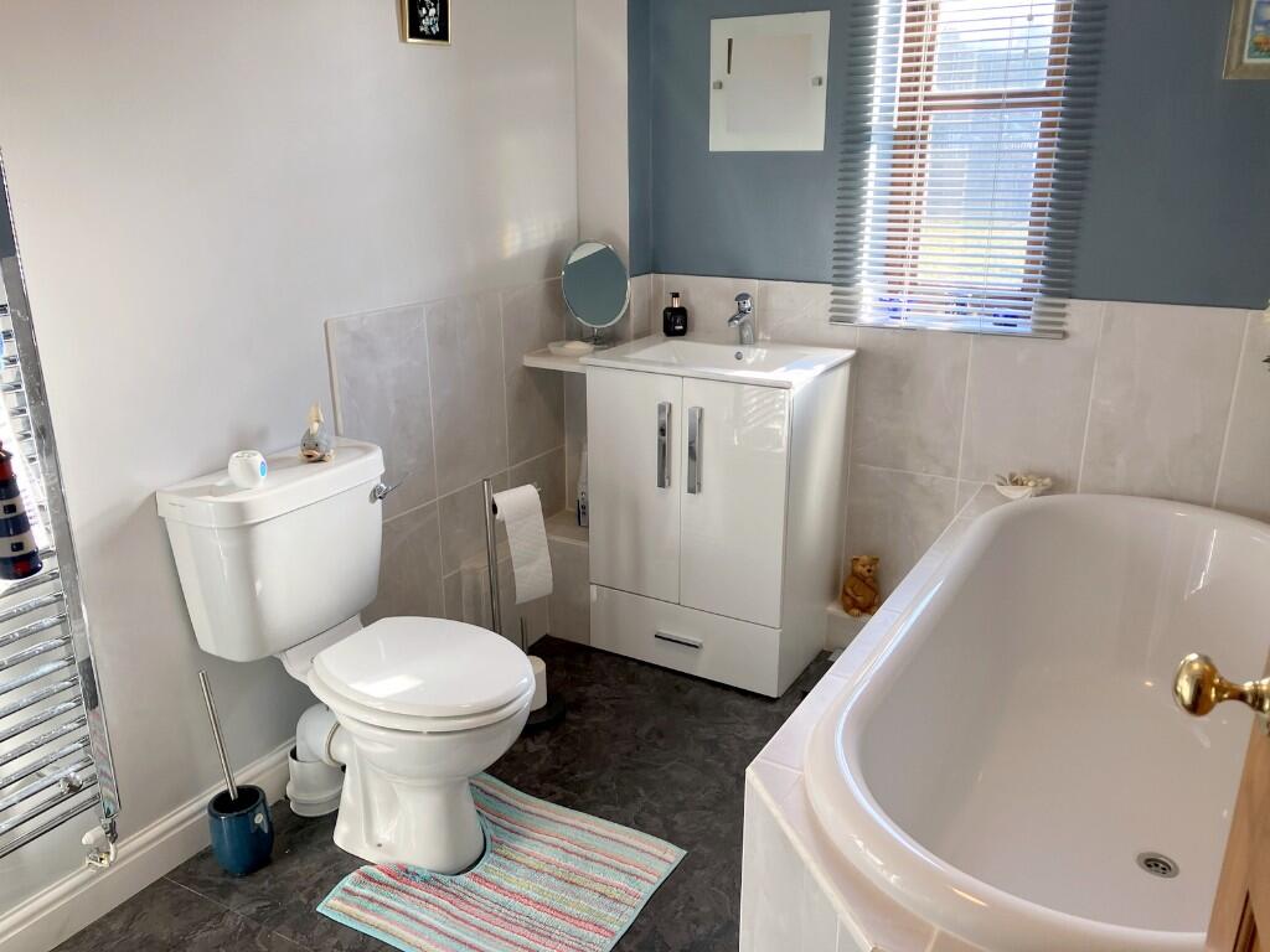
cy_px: 476
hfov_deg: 63.4
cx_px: 635
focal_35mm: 28
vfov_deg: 49.7
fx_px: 1027
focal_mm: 3.99
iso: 50
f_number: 1.8
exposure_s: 1/100
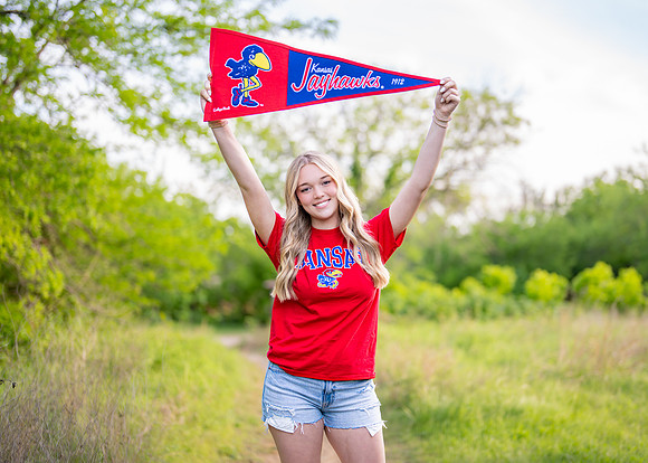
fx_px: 1065
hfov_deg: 33.8
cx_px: 349
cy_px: 226
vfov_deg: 24.5
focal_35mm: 58
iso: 160
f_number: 1.2
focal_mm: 50
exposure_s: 1/1250
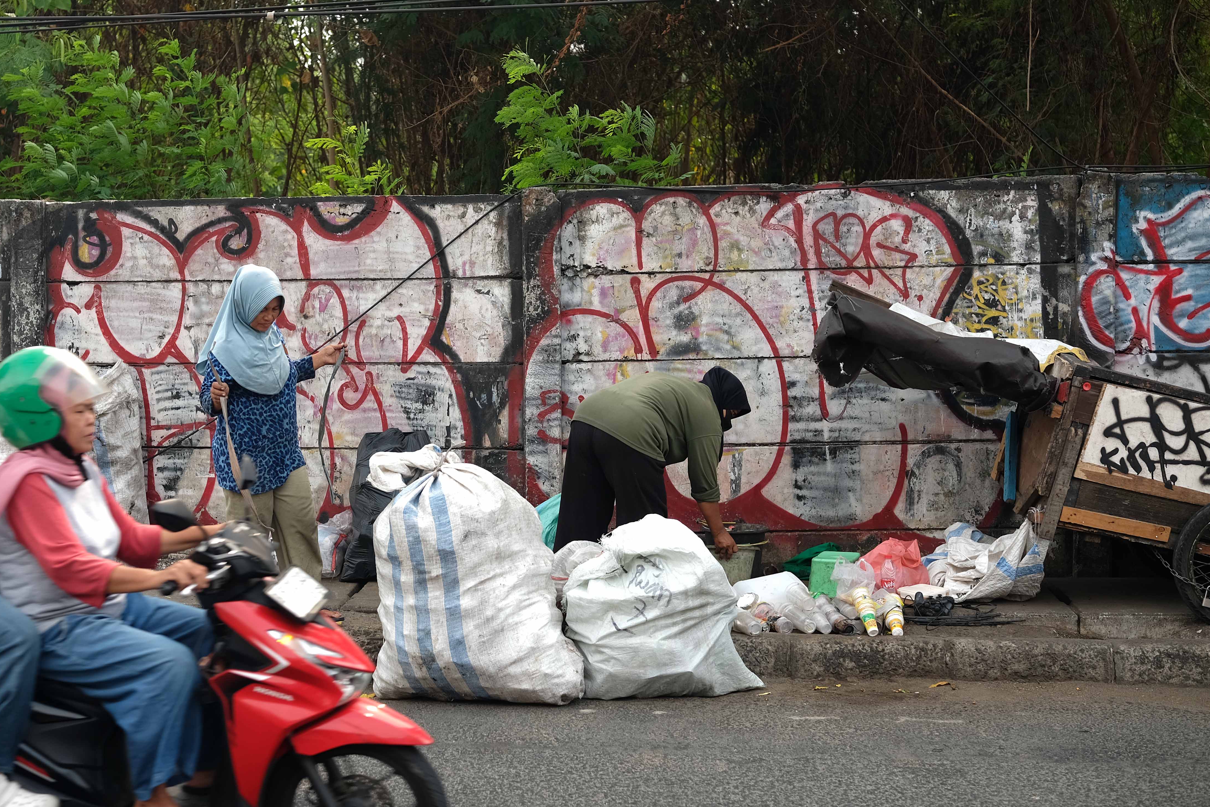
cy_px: 339
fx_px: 1882
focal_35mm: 56
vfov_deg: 24.2
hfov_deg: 35.4
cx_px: 422
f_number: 2
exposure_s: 1/400
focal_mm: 27
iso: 100
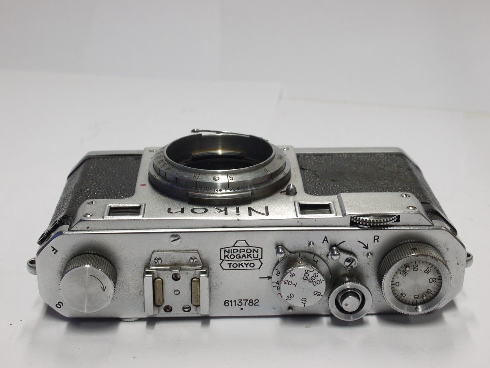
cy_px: 184
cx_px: 245
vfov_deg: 24.4
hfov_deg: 32.2
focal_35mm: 60
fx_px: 849
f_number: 9
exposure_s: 1/15
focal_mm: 30
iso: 400
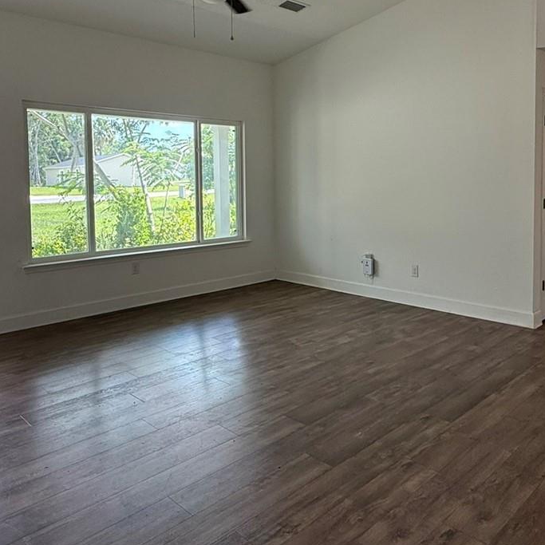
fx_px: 517
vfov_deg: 55.0
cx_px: 357
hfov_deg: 54.7
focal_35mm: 29
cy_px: 203
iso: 80
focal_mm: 2.22
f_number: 2.2
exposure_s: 1/99
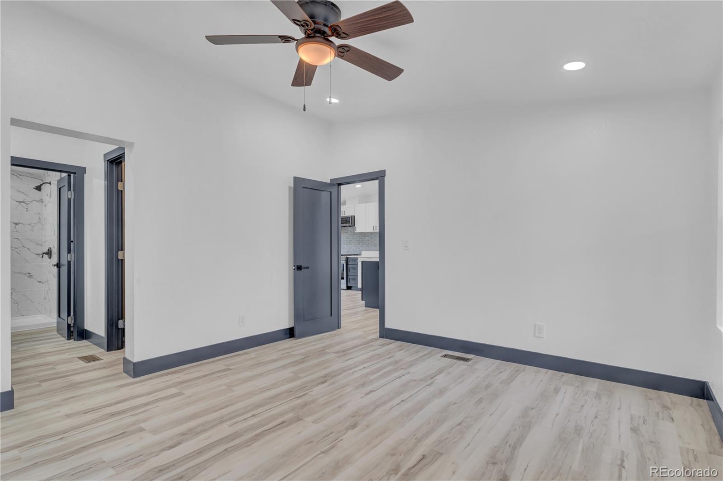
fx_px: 341
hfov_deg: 93.3
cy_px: 240
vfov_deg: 70.4
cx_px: 362
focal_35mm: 17
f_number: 10
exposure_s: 1/13
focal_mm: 17
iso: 320
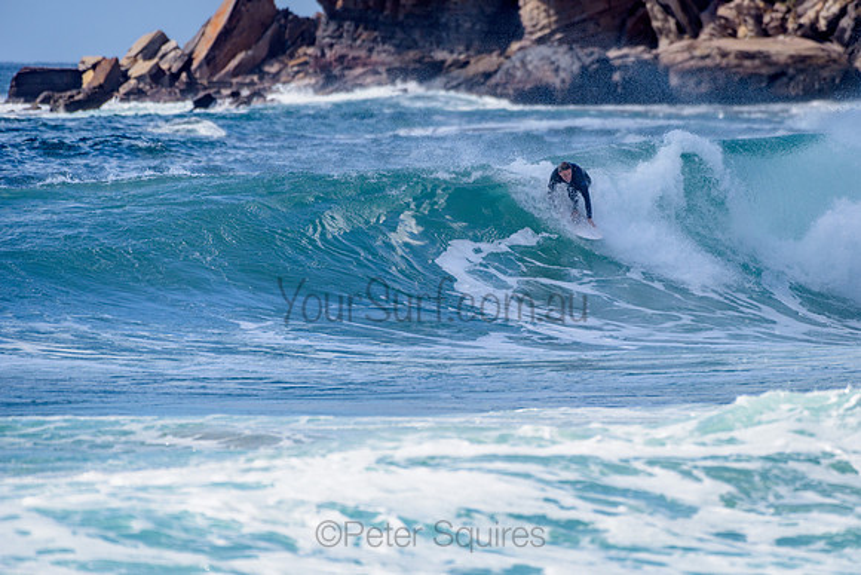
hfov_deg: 3.4
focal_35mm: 613
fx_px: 14666
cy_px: 223
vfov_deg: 2.2
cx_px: 523
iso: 140
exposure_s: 1/2000
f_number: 5.6
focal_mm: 500
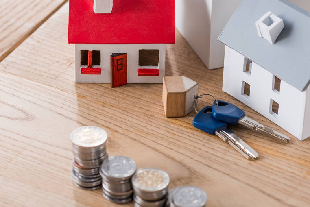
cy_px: 99
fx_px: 1215
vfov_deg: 9.7
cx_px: 143
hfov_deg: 14.5
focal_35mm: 141
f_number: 8
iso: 250
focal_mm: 105
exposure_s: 1/200
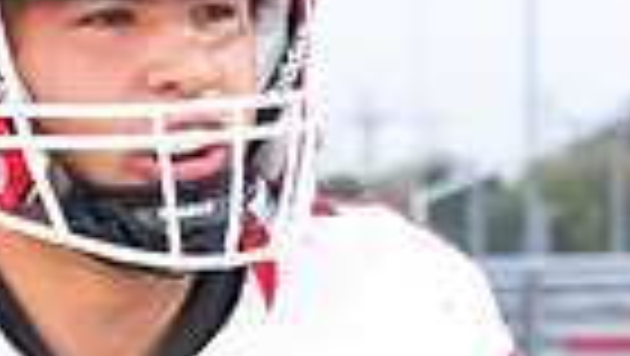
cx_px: 194
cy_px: 692
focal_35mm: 424
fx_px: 7088
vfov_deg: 2.9
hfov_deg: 5.1
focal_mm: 98
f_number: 7.1
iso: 10000
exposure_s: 1/640
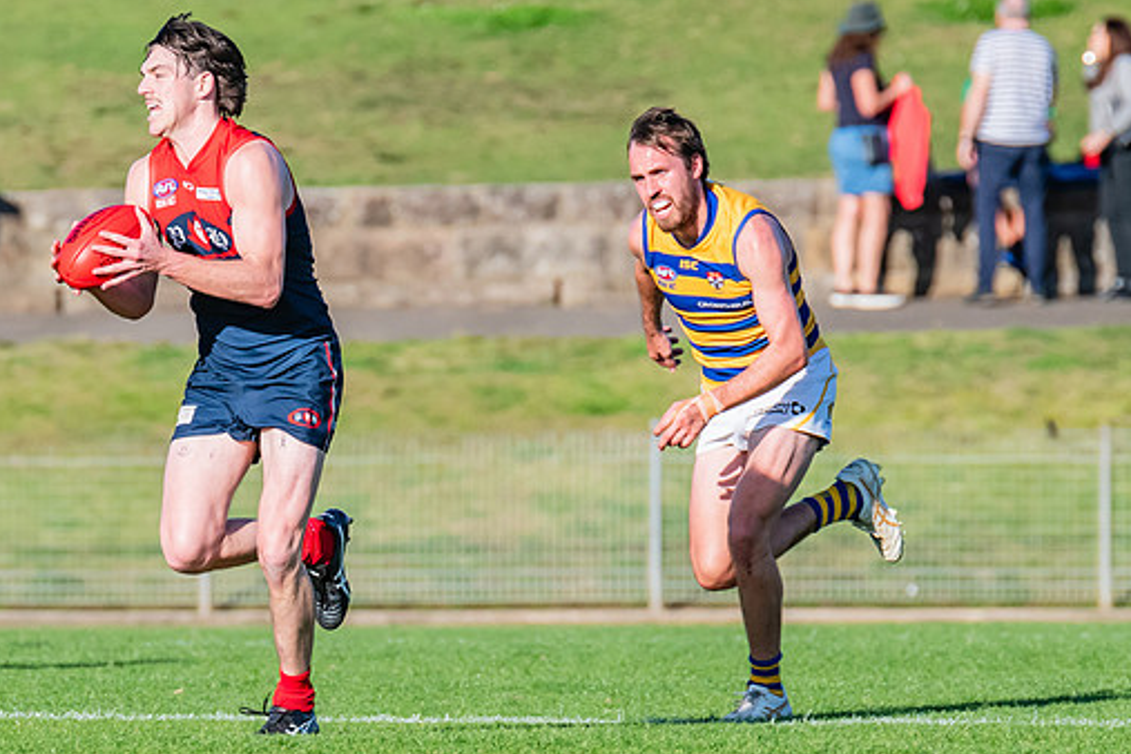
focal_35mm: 872
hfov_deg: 2.4
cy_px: 463
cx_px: 331
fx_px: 27393
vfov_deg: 1.6
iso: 800
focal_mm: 380
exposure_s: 1/1600
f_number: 8
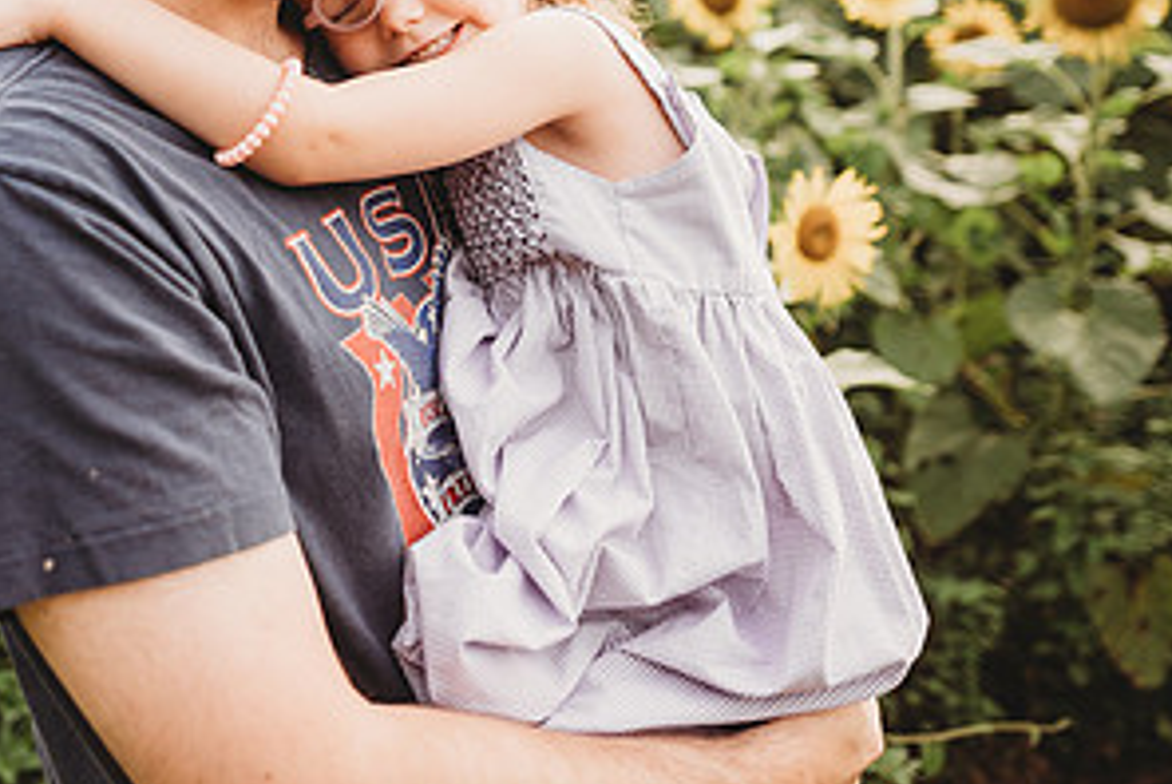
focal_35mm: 47
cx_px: 273
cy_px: 30
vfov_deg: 27.3
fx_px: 1532
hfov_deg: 40.5
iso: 125
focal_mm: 24
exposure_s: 1/500
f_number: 2.2
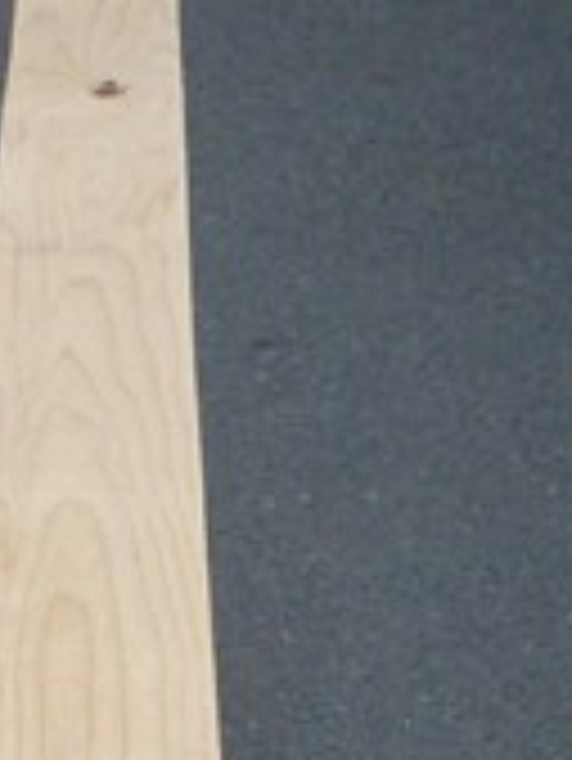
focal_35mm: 106
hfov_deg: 13.9
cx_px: 95
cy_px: 1295
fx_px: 2332
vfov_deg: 16.1
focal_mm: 4.9
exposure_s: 1/320
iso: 400
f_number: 3.3
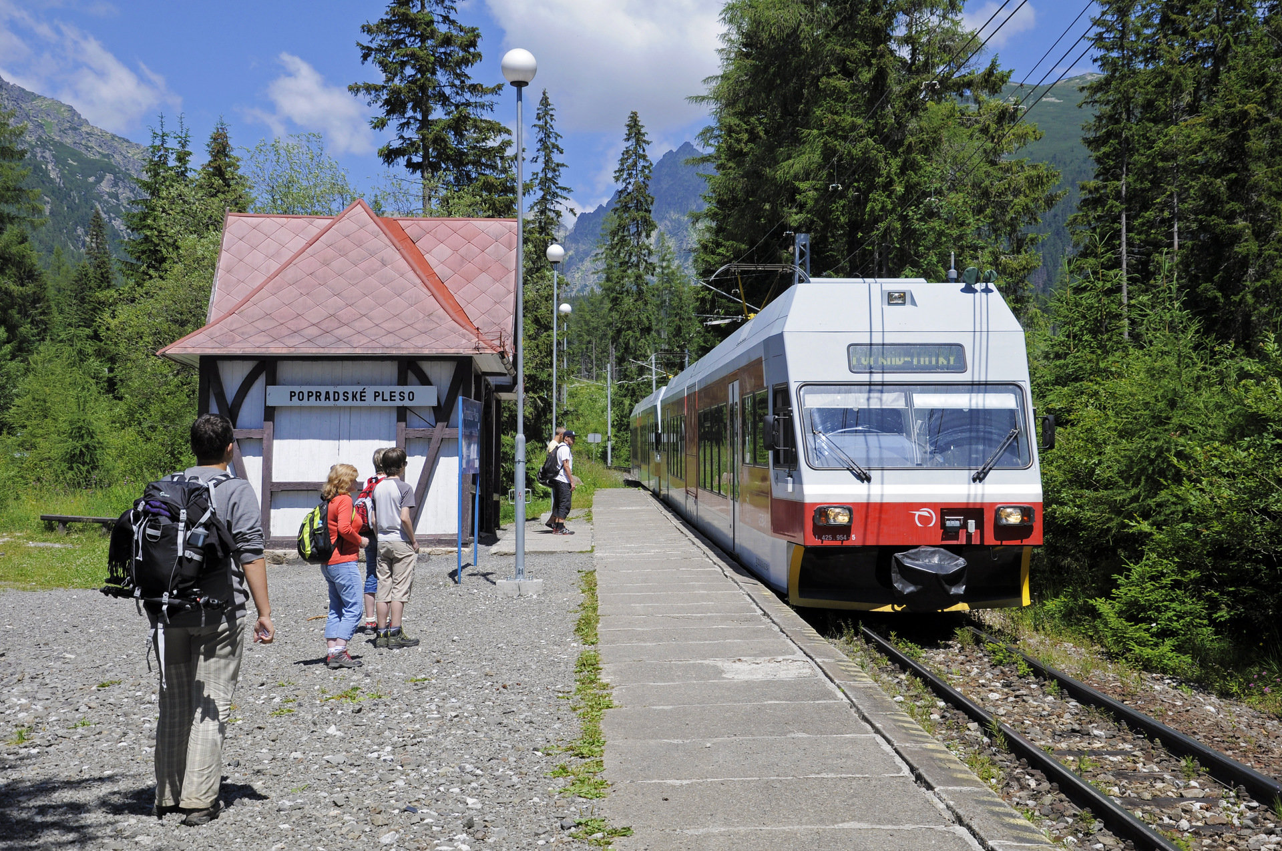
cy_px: 426
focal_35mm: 48
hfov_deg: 41.2
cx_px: 641
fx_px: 1707
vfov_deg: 28.0
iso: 200
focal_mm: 32
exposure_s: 1/640
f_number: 8
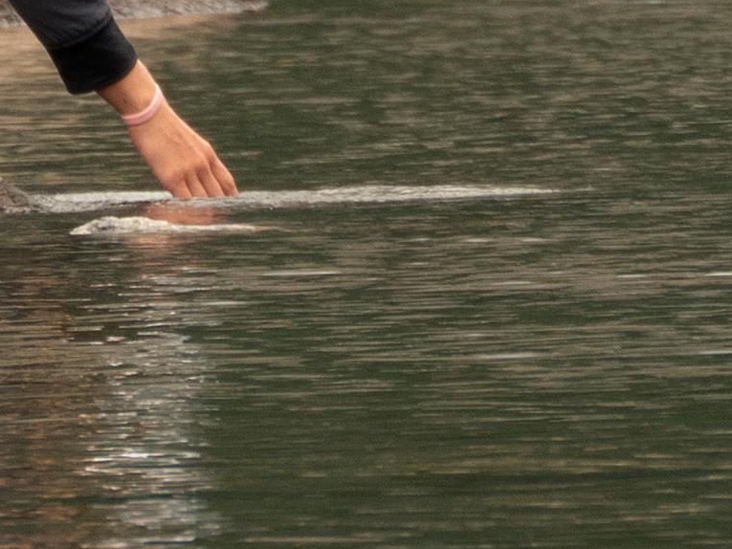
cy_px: -898
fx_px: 53128
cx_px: -474
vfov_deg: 0.6
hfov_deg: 0.8
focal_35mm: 2512
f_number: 6.3
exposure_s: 1/200
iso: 200
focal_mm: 208
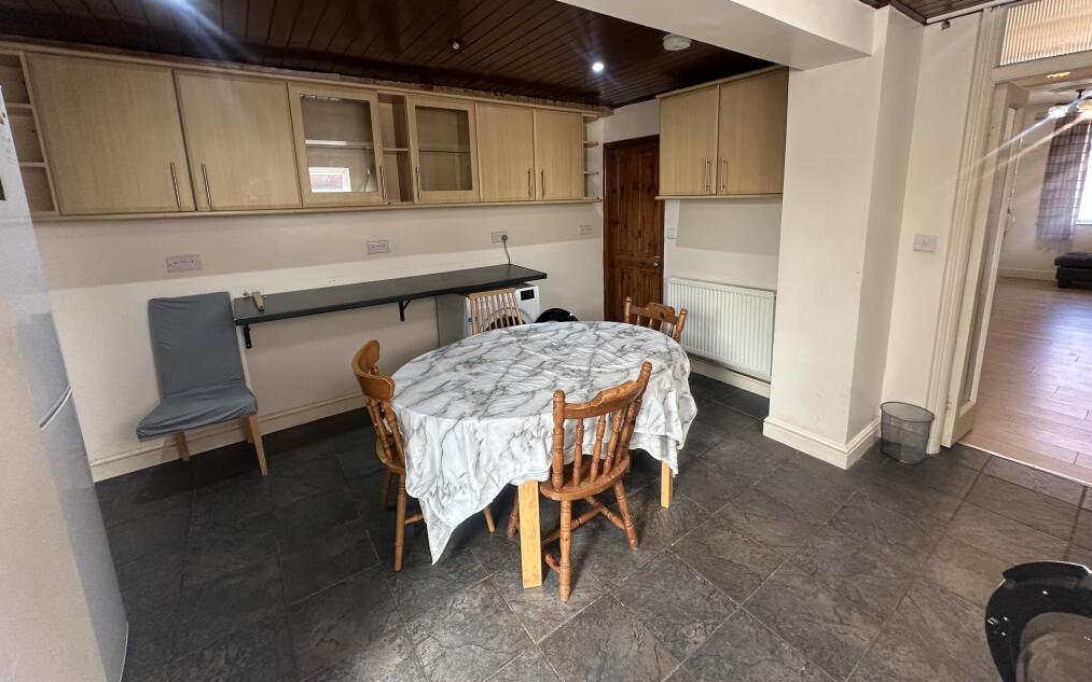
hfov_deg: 101.5
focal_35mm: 15
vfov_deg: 74.1
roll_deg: +1.3
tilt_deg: -9.4
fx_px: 446
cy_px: 278
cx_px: 551
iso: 250
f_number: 2.2
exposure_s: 1/99
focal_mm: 2.22
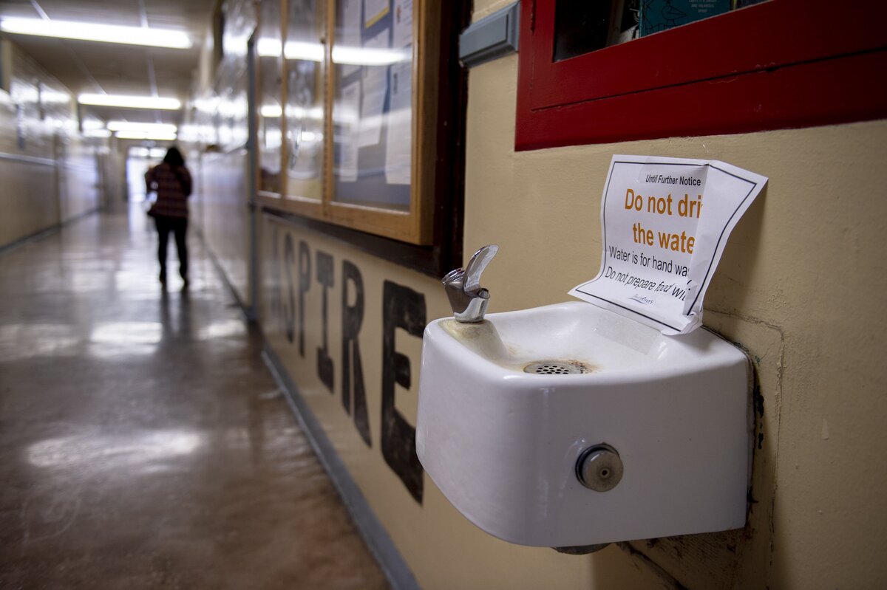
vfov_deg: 42.3
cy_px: 295
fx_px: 763
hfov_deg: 60.3
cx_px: 444
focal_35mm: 31
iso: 640
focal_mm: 31
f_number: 2.8
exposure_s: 1/160
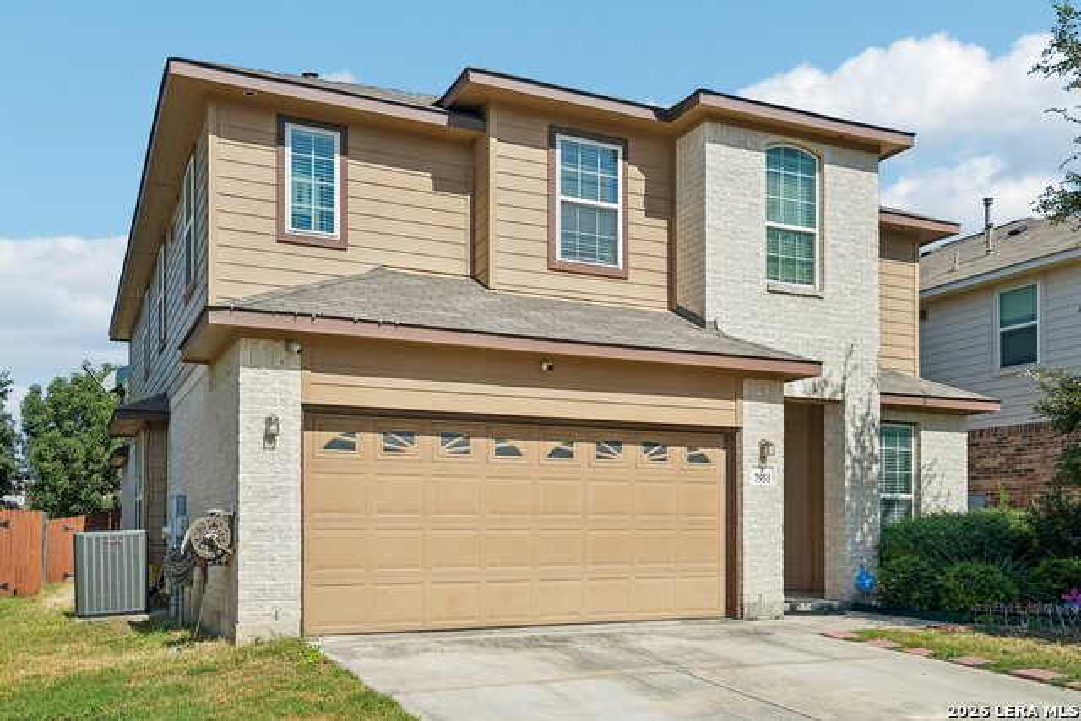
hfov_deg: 58.7
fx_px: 961
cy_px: 360
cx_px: 540
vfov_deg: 41.1
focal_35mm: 32
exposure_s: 1/400
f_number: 8
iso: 200
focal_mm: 32
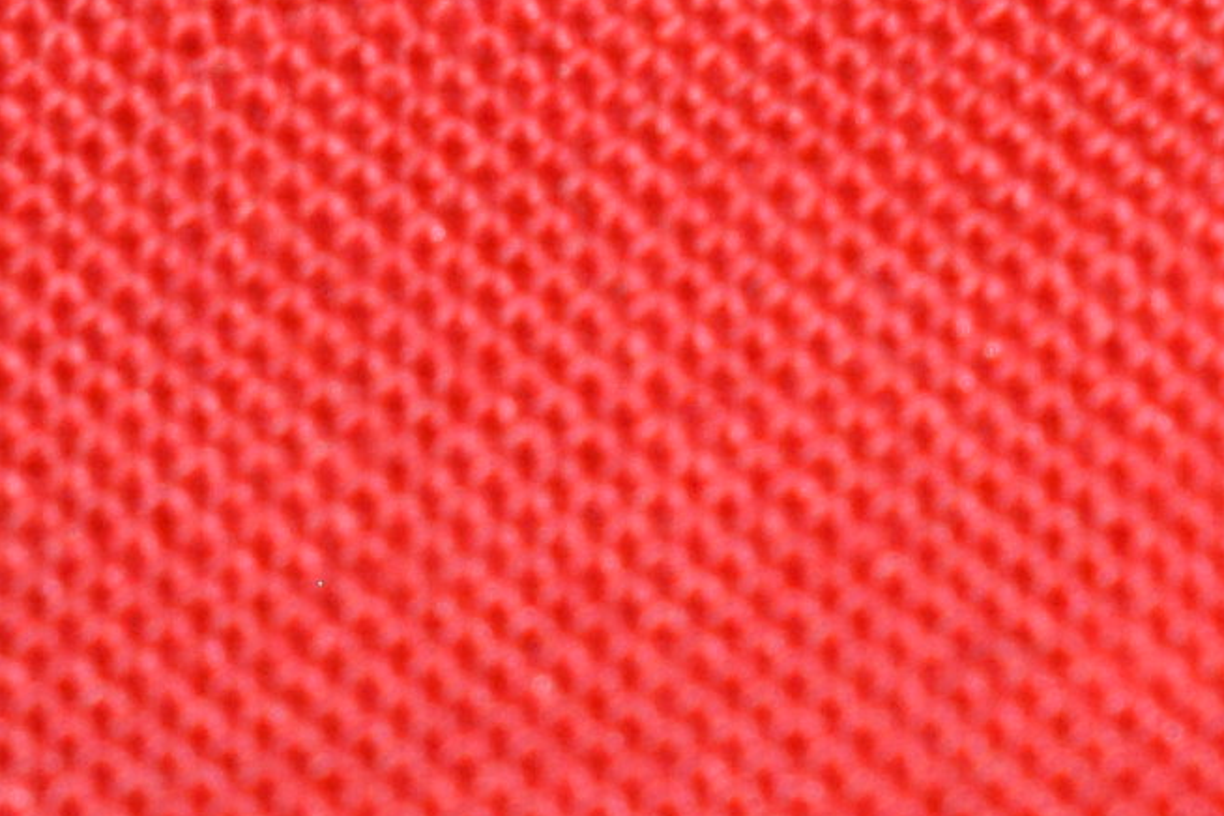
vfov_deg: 2.4
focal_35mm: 567
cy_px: -393
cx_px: 2888
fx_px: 19291
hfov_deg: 3.6
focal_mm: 55
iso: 800
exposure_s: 1/160
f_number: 5.6
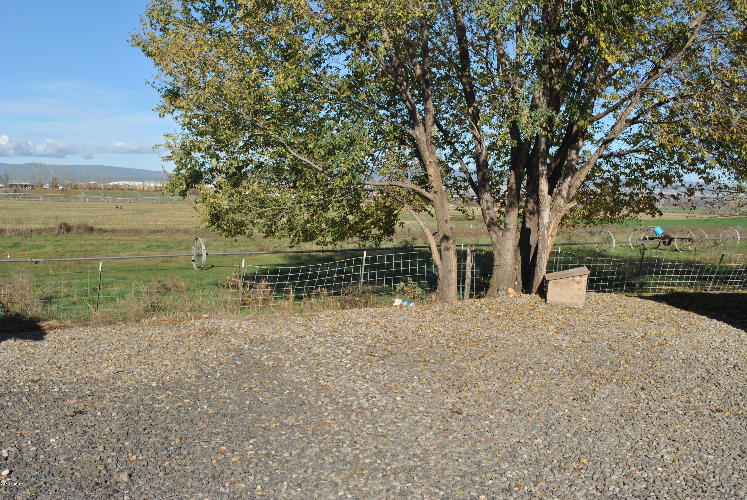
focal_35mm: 39
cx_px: 374
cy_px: 250
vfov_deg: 34.3
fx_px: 810
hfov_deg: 49.5
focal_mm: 26
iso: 100
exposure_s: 1/320
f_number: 9
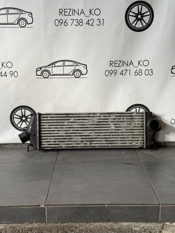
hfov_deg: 30.2
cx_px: 88
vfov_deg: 39.7
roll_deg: +1.5
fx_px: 324
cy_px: 116
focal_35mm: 48
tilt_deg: -13.3
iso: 100
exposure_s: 1/60
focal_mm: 6.76
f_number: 1.78
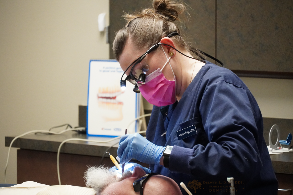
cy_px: 97
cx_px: 147
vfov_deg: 6.7
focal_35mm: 204
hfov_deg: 10.1
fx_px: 1656
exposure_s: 1/125
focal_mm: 135
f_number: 5.6
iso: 6400
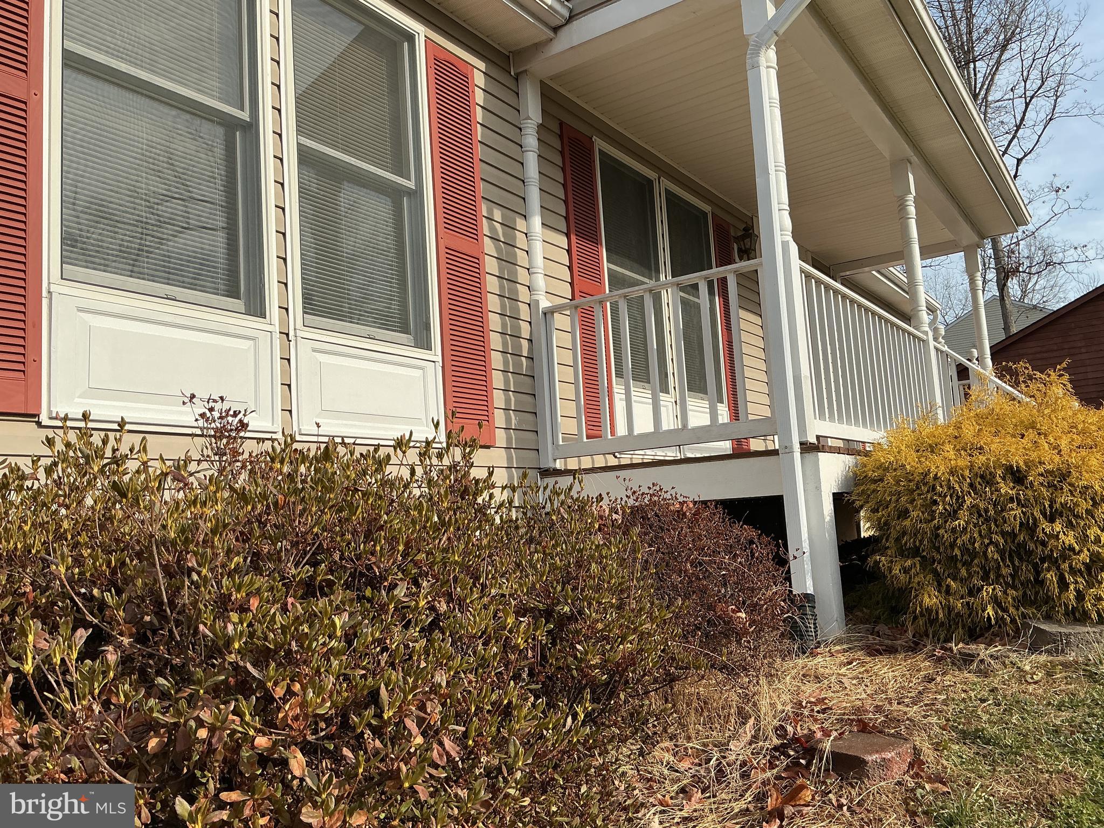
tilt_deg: +7.7
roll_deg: +3.6
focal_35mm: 29
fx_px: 925
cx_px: 552
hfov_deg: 61.7
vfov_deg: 48.2
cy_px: 414
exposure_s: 1/1311
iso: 25
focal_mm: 3
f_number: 1.8
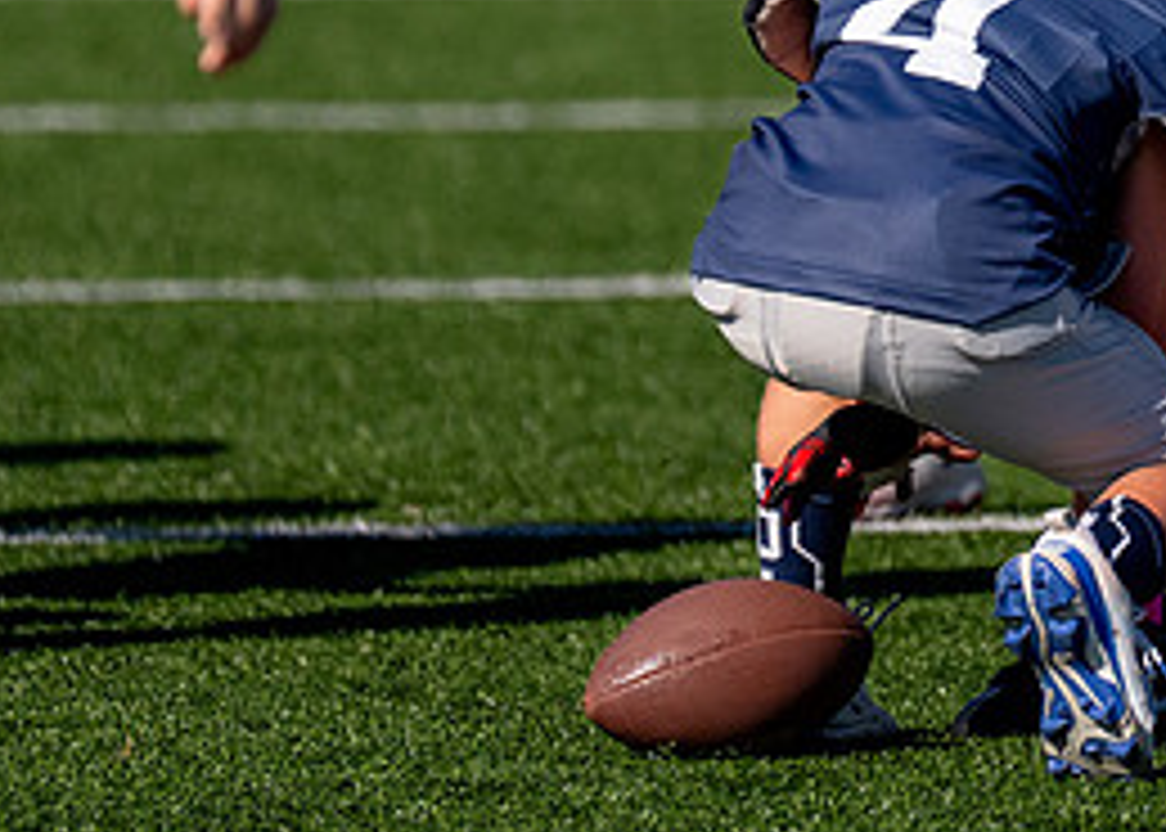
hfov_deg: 2.3
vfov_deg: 1.6
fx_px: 29208
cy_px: -9
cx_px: 1177
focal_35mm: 882
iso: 320
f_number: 2.8
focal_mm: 200
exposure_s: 1/8000
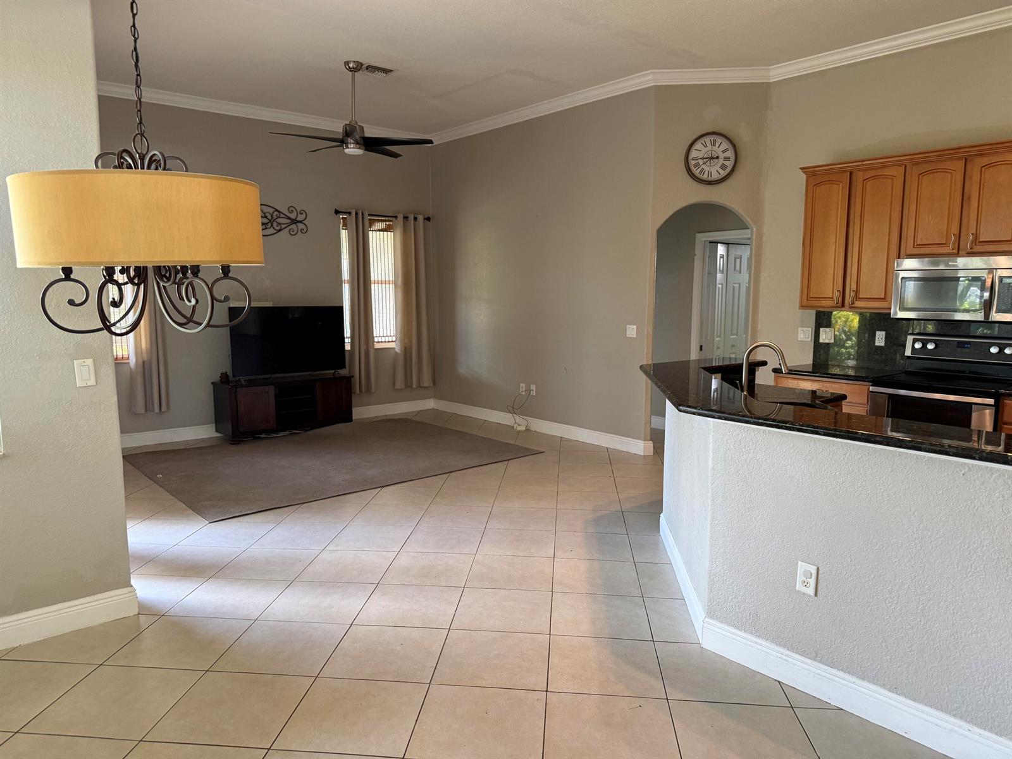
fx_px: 702
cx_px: 506
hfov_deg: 71.6
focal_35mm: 24
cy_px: 380
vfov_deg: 56.8
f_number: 1.78
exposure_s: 1/60
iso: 250
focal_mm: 6.76
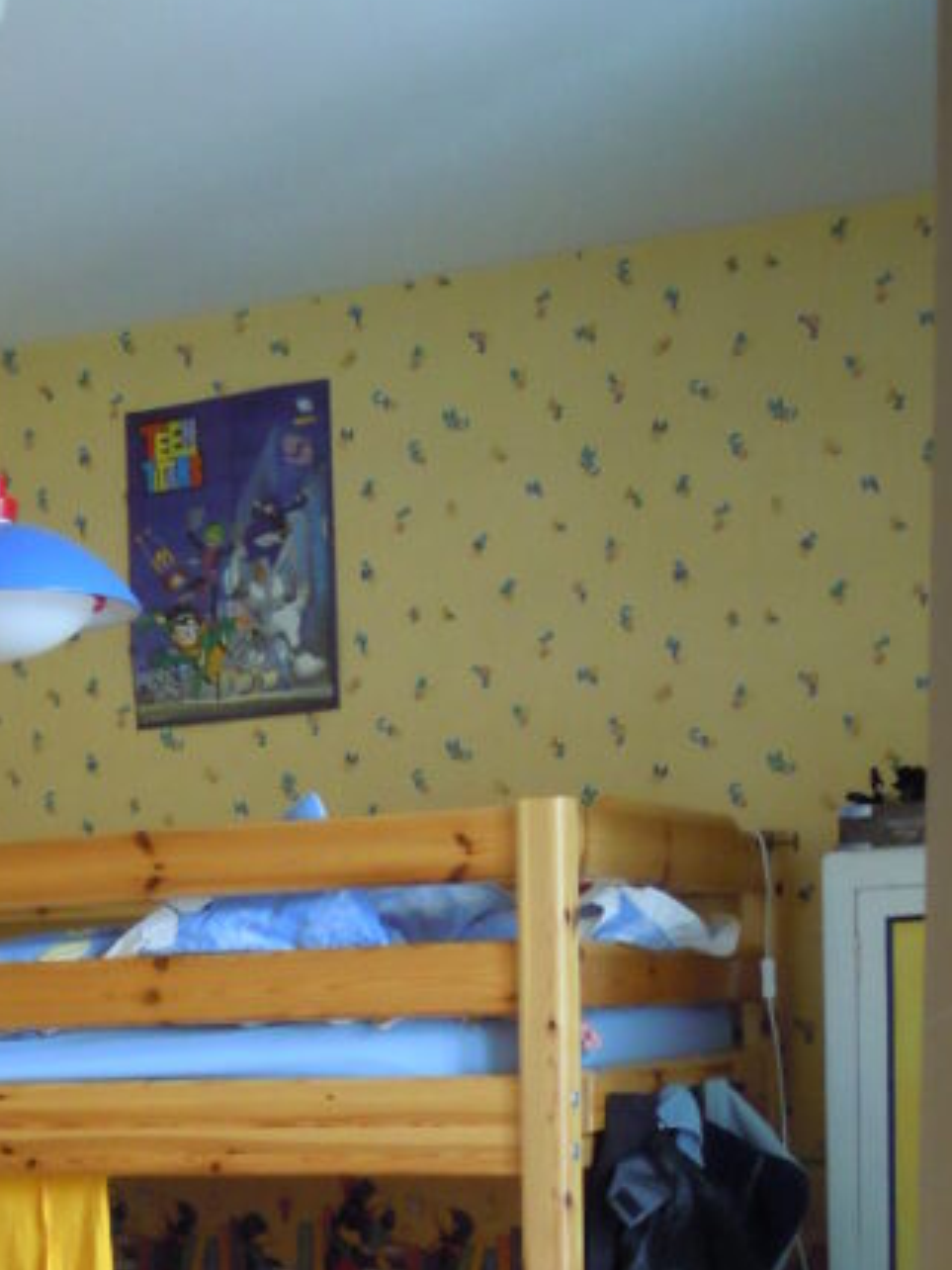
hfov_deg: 21.7
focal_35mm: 67
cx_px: 202
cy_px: 1377
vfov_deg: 26.8
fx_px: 2457
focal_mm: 5
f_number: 2.7
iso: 320
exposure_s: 1/30
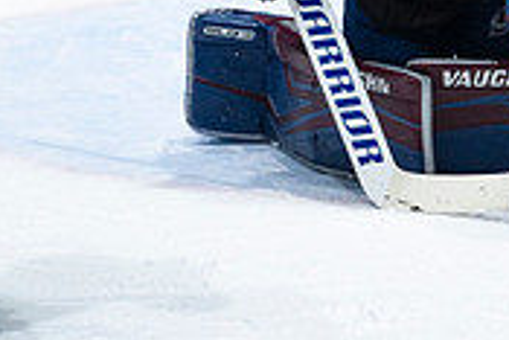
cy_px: -331
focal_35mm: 901
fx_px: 12749
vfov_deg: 1.5
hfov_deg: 2.3
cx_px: 536
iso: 1250
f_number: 2.8
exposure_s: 1/1250
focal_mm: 200
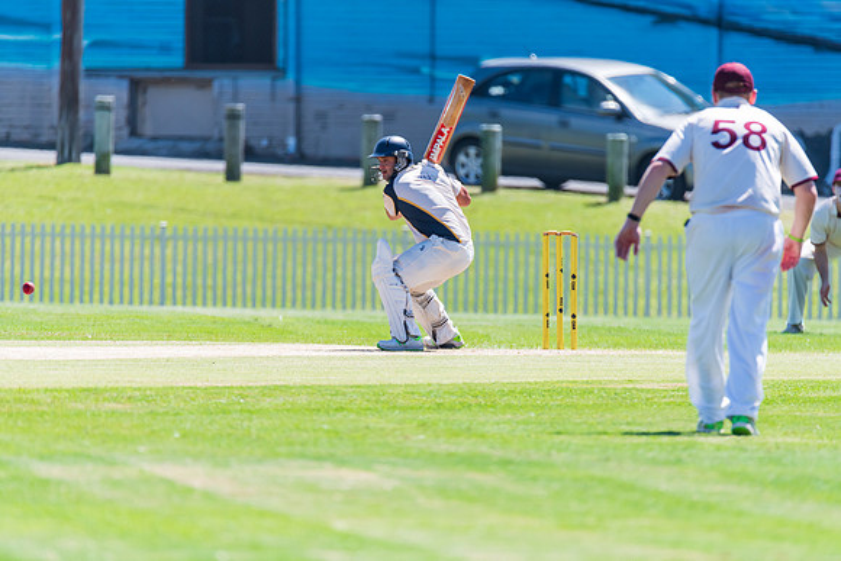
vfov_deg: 2.3
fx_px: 14019
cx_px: 420
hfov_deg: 3.4
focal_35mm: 600
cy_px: 280
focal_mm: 600
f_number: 6.3
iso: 400
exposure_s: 1/1250
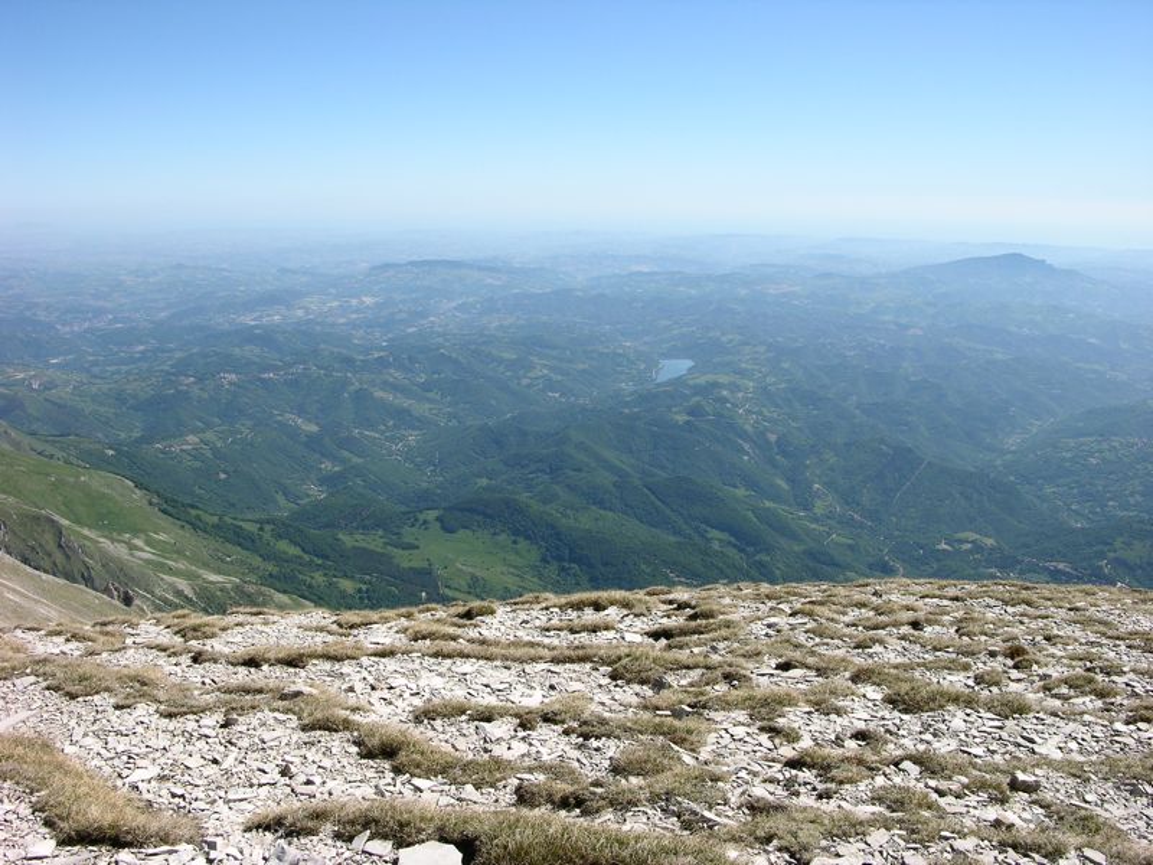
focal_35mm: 35
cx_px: 576
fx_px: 1166
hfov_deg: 52.6
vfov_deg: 40.7
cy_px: 432
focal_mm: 8.9
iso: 50
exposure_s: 1/154
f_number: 8
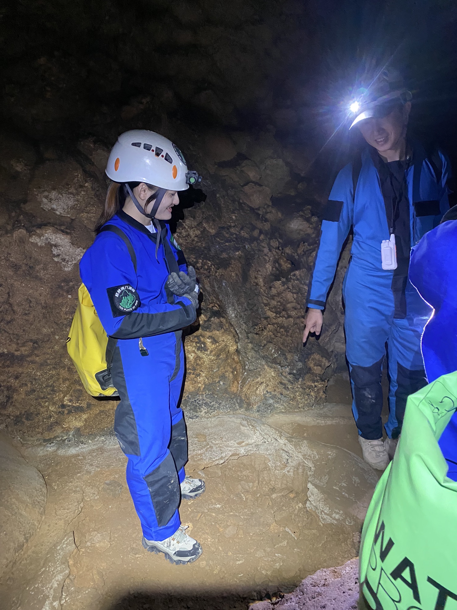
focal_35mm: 26
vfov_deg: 67.3
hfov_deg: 53.1
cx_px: 228
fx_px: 458
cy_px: 305
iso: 640
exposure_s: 1/39
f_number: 1.8
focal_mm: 4.25
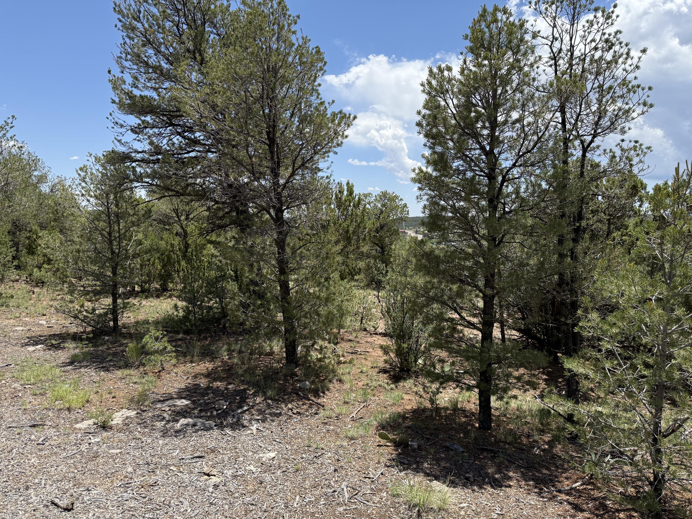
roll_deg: -1.1
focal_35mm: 24
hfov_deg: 71.6
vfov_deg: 56.8
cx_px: 346
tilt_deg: -6.2
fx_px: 480
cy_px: 260
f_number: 1.78
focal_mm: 6.76
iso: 100
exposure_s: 1/4405
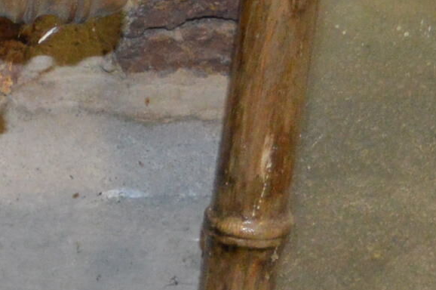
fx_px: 2456
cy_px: 615
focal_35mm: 203
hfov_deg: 9.4
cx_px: -471
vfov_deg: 6.5
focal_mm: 26
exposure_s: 1/60
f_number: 4.2
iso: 2000
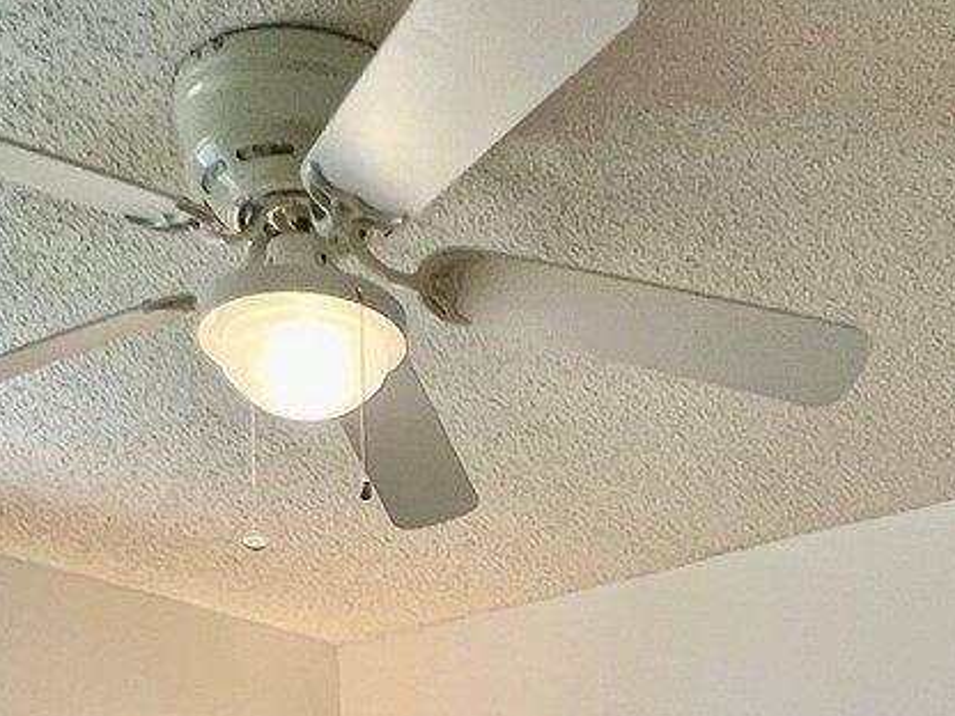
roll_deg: -0.3
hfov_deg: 38.2
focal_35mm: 50
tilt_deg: -8.8
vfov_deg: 21.0
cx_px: 507
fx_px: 1379
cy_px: 1248
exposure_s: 1/120
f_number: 1.8
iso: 200
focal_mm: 1.57
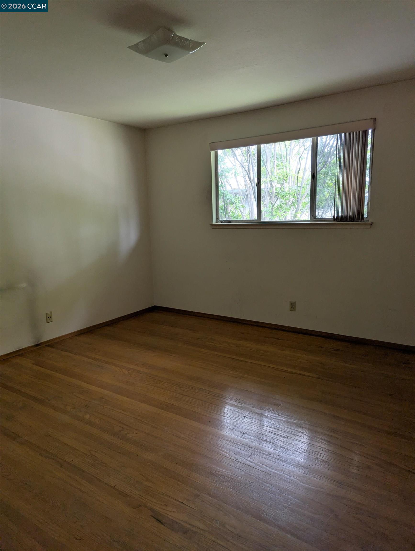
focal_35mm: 24
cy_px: 276
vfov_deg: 71.5
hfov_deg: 56.9
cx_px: 208
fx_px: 383
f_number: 1.85
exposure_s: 1/107
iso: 86
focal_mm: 6.81
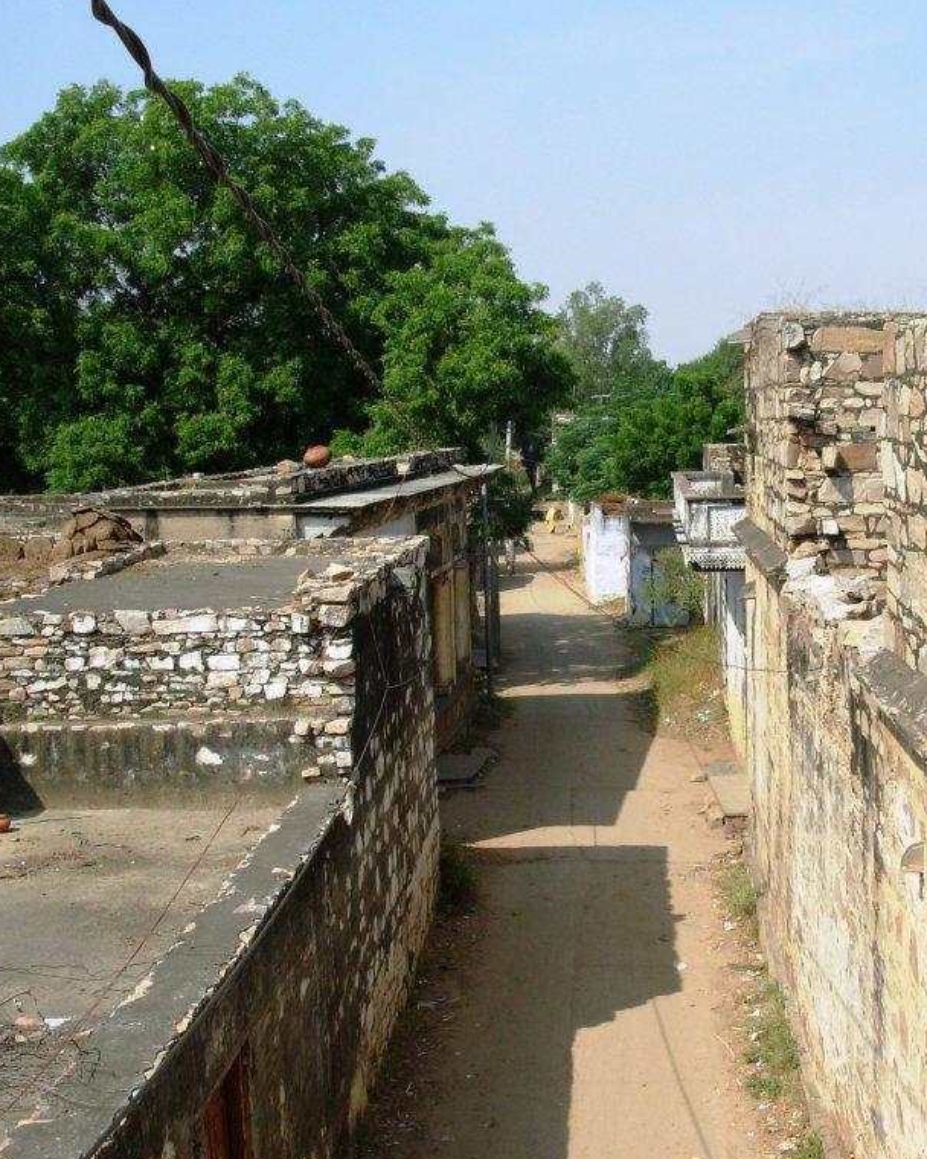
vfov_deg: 37.3
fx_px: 1715
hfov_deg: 29.6
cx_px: 733
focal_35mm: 50
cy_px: 583
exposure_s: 1/418
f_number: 4.9
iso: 50
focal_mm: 6.3
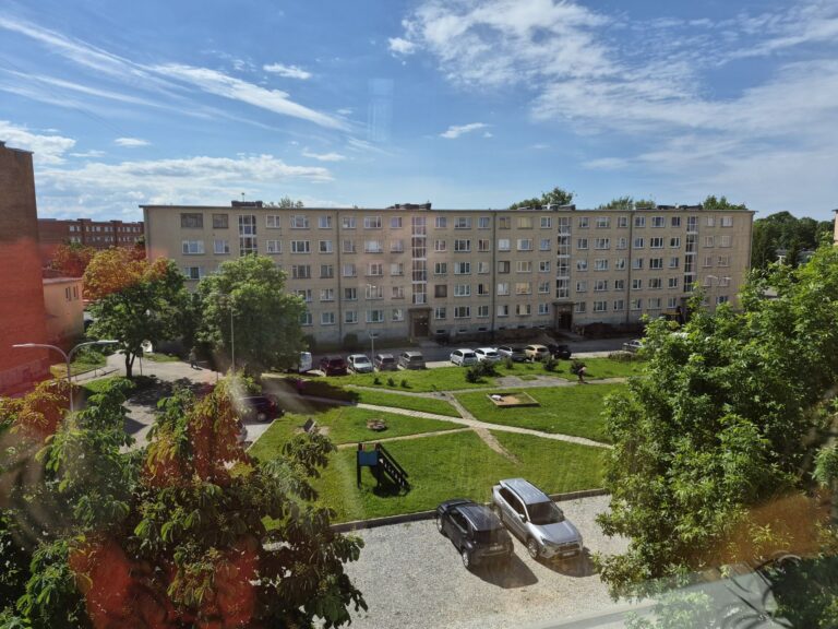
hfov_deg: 73.9
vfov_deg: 58.9
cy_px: 314
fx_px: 557
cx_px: 419
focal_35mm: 23
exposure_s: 1/7696
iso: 80
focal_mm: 5.4
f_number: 1.8
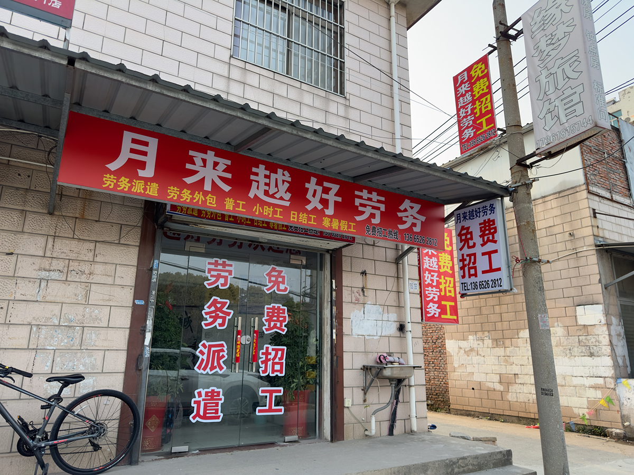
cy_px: 238
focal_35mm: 24
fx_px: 440
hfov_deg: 71.6
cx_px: 317
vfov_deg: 56.8
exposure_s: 1/761
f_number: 1.78
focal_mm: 6.86
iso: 80
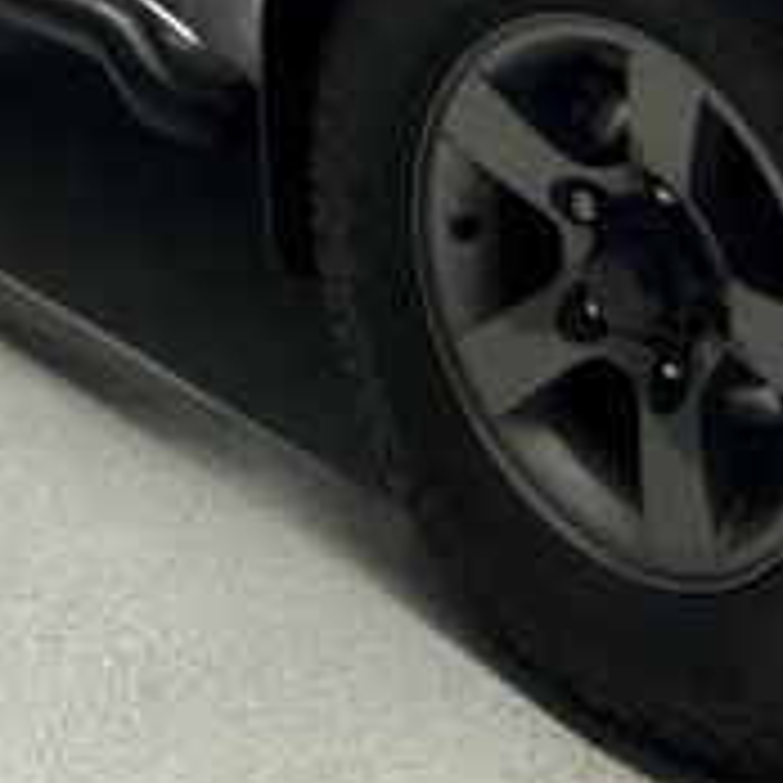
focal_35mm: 73
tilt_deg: -5.2
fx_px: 1868
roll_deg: -0.3
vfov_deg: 20.2
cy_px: -414
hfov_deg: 23.3
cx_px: 644
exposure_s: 1/100
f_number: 2.2
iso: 320
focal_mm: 2.22
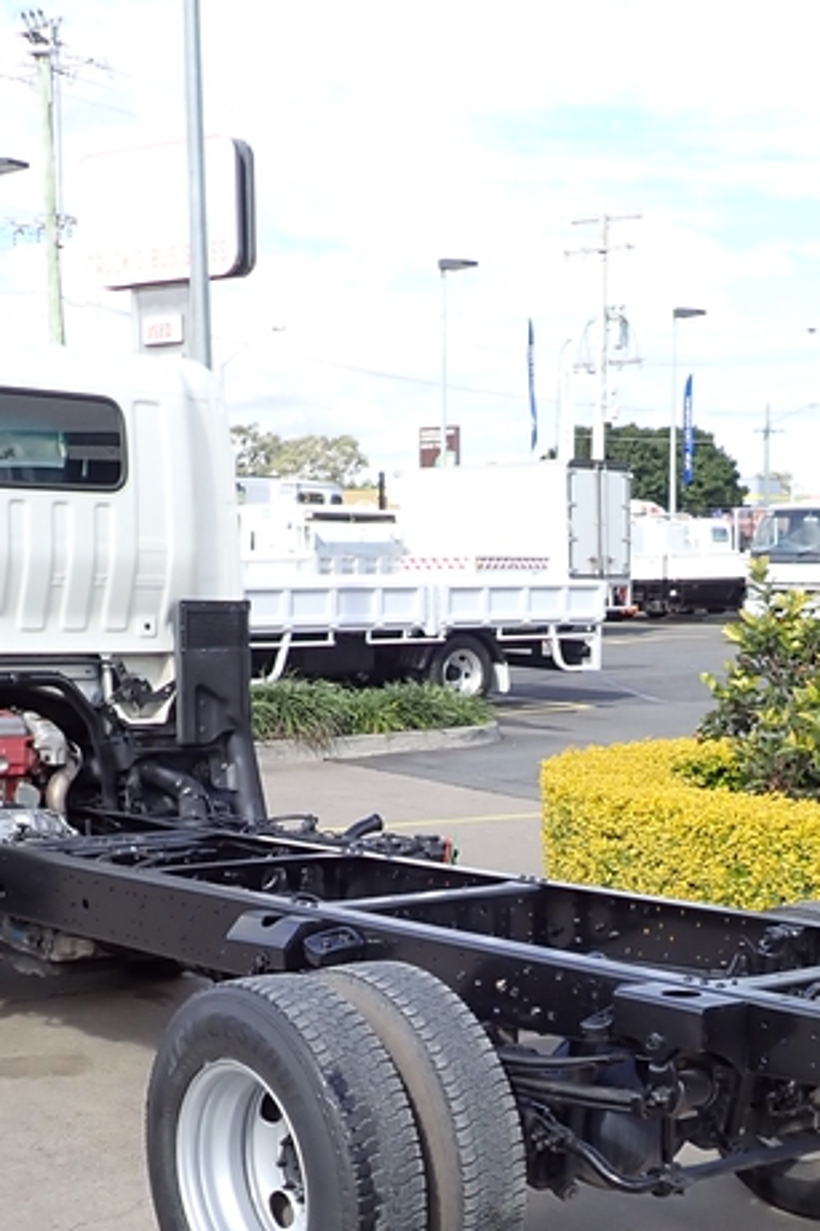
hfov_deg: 23.3
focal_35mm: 58
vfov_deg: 33.6
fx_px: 1983
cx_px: 462
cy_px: 968
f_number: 2.8
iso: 100
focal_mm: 4.5
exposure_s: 1/640
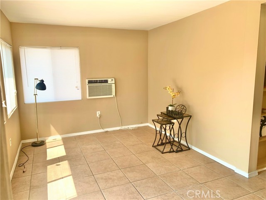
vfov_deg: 53.1
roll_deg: +0.9
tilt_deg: -7.8
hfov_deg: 67.3
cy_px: 100
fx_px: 200
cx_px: 133
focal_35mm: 26
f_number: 1.8
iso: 25
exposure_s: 1/122
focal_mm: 4.25
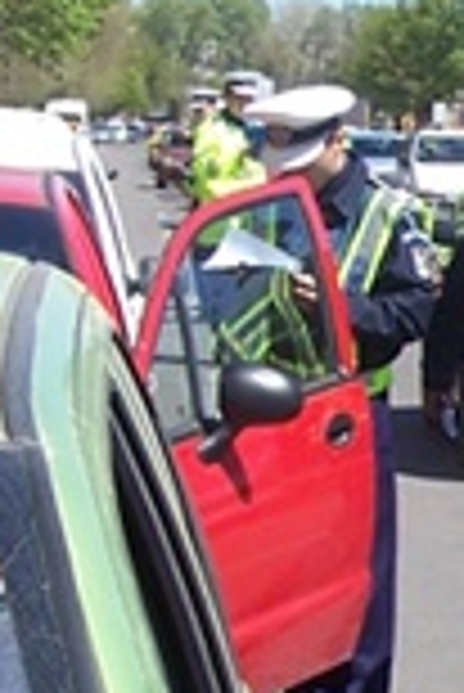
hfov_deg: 8.1
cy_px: 405
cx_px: 833
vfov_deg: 12.6
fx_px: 3144
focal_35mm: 163
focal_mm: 6
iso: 80
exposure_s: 1/500
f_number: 4
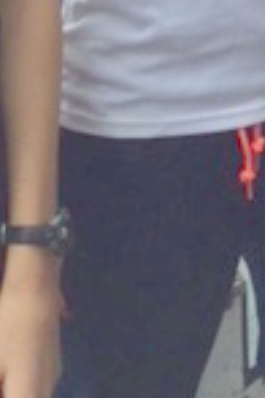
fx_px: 1446
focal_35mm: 131
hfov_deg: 10.4
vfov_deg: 13.8
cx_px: 200
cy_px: -338
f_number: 2.2
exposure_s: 1/289
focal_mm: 4.15
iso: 32
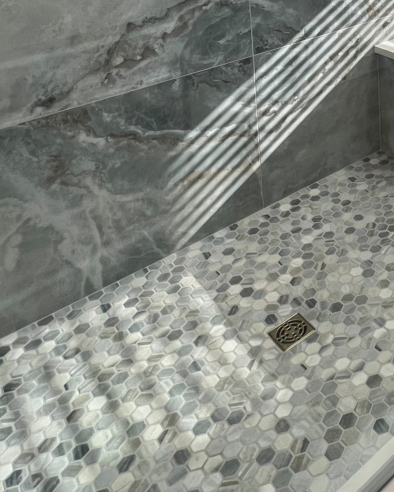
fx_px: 554
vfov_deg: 37.5
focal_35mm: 38
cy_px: -84
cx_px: 483
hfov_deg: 32.0
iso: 32
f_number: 1.8
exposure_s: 1/120
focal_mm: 1.57
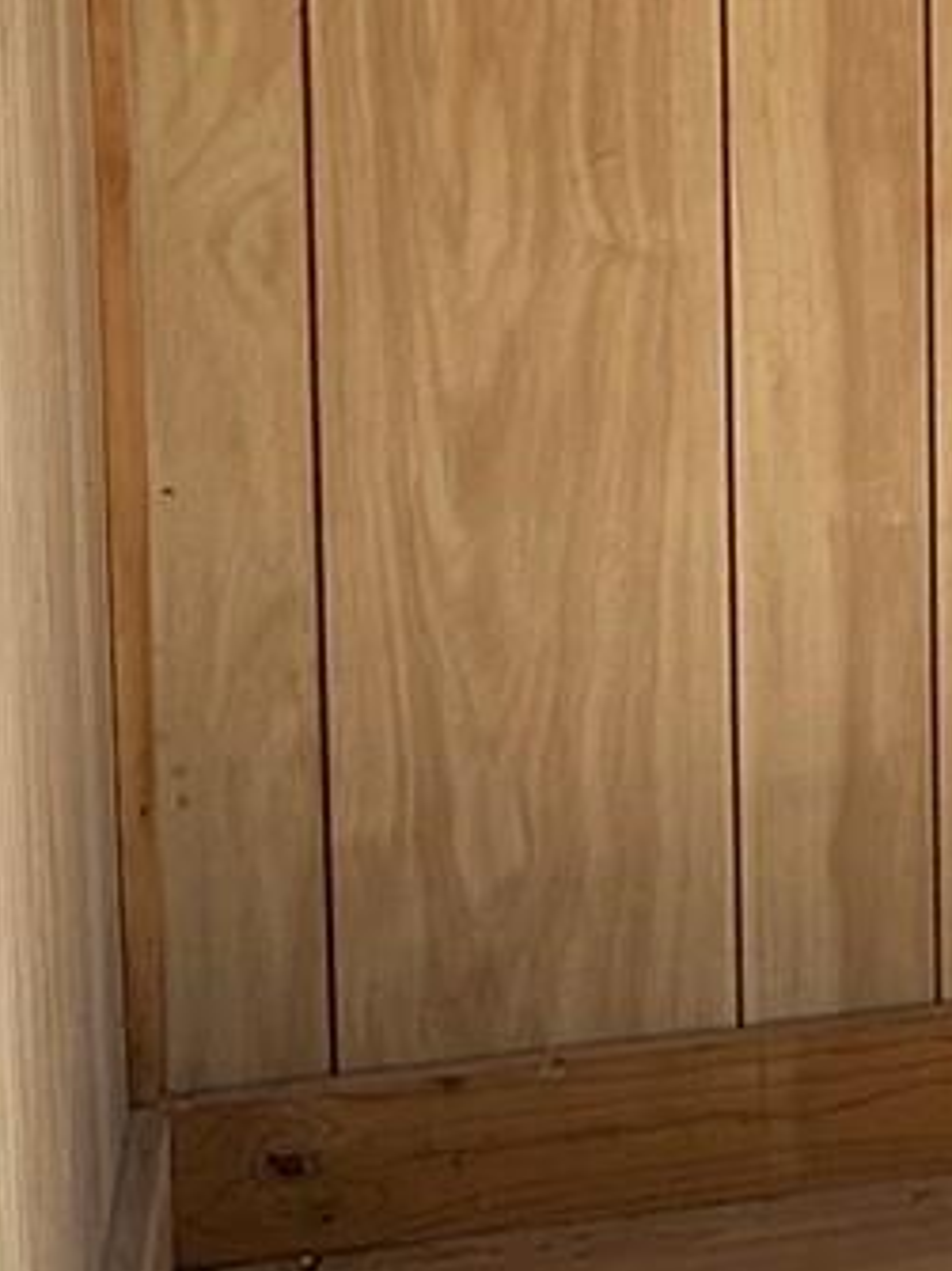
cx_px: 2841
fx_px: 6054
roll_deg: -0.7
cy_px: -823
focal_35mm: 165
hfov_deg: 7.8
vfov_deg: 11.3
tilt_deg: -4.5
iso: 80
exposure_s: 1/298
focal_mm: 6.86
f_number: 1.78
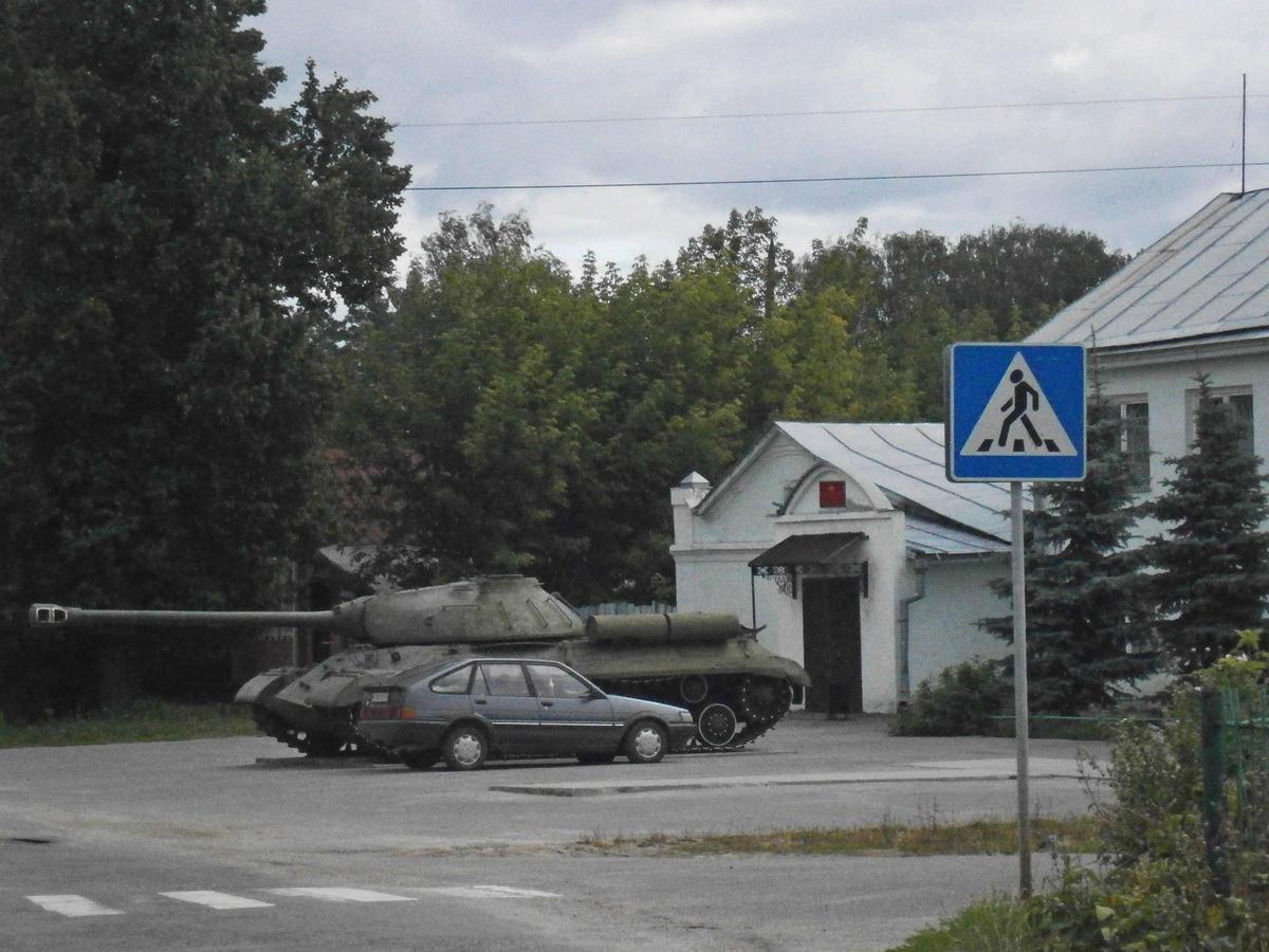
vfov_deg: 11.4
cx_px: 634
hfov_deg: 15.2
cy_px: 476
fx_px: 4766
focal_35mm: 130
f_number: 18
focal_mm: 23.5
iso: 1600
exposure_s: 1/500
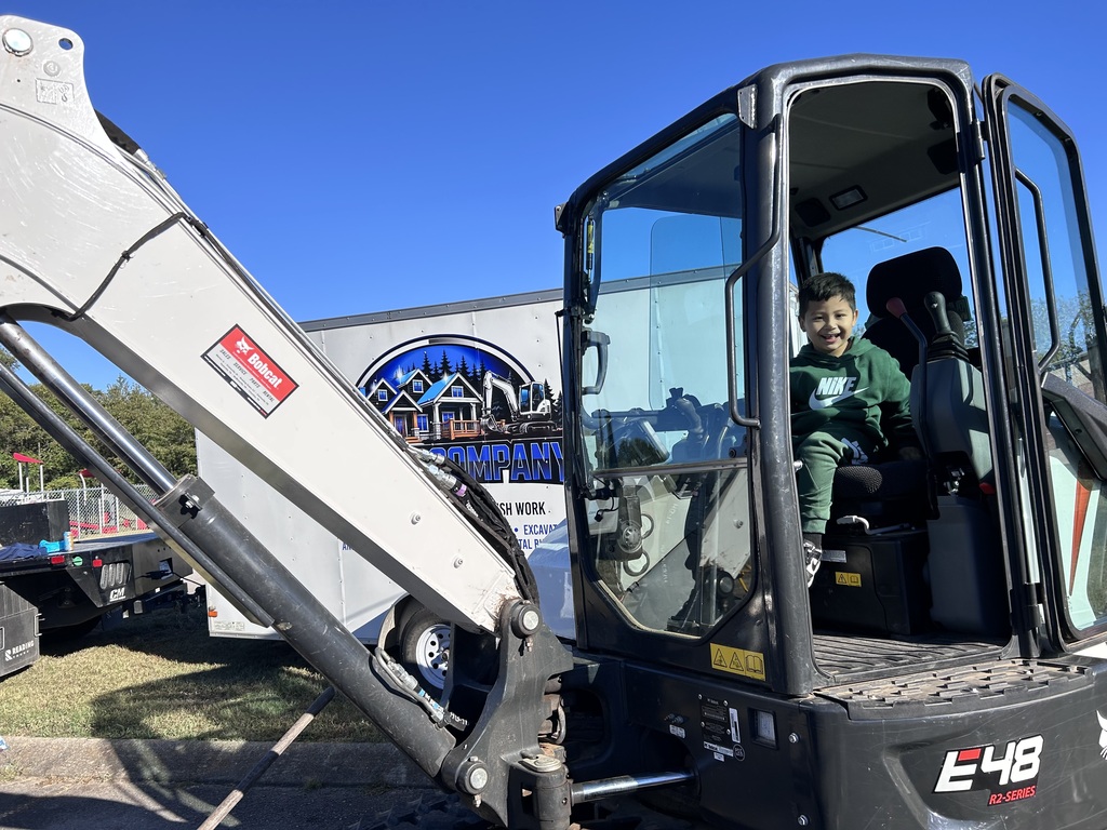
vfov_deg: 53.1
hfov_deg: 67.3
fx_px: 831
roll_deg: +3.3
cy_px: 415
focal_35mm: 26
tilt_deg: +4.0
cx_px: 554
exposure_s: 1/3704
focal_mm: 5.7
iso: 50
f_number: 1.5
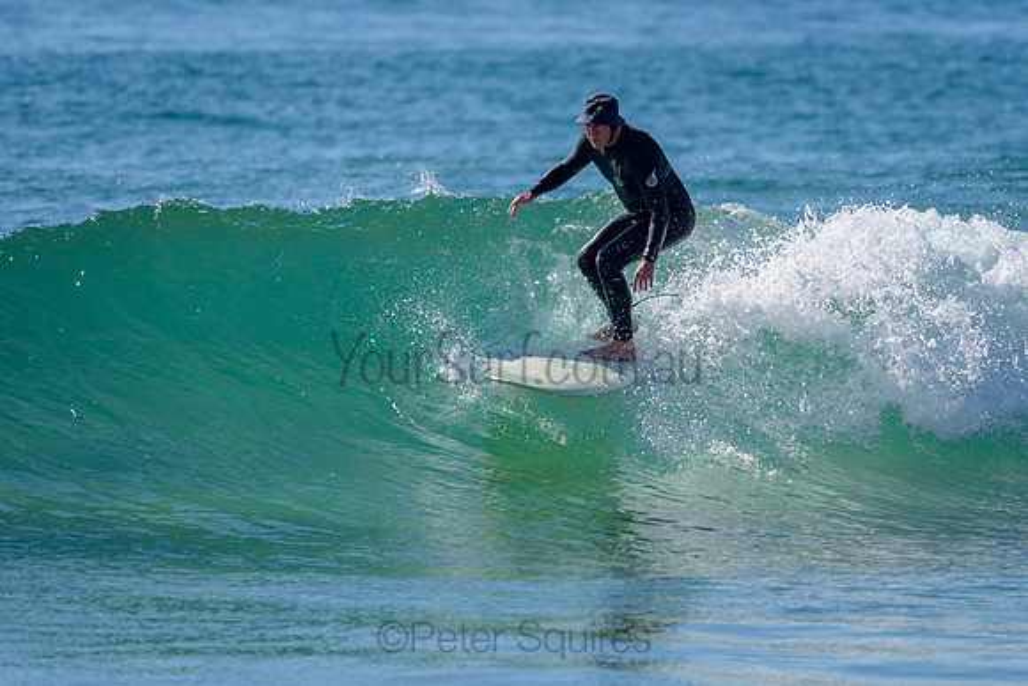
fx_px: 17511
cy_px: 265
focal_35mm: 613
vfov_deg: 2.2
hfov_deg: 3.4
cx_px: 630
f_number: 5.6
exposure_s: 1/2000
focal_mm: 500
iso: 160
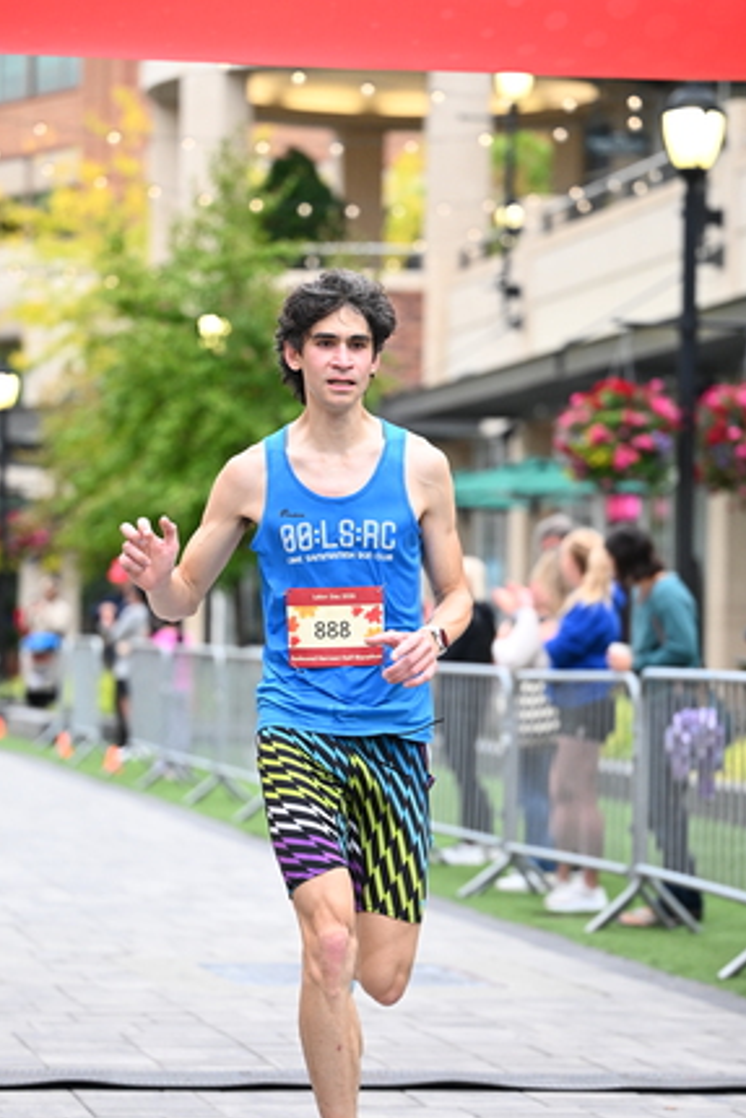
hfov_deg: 11.1
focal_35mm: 124
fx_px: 3851
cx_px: 350
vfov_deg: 16.5
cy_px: 601
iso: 1600
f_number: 2.8
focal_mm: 97
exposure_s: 1/800
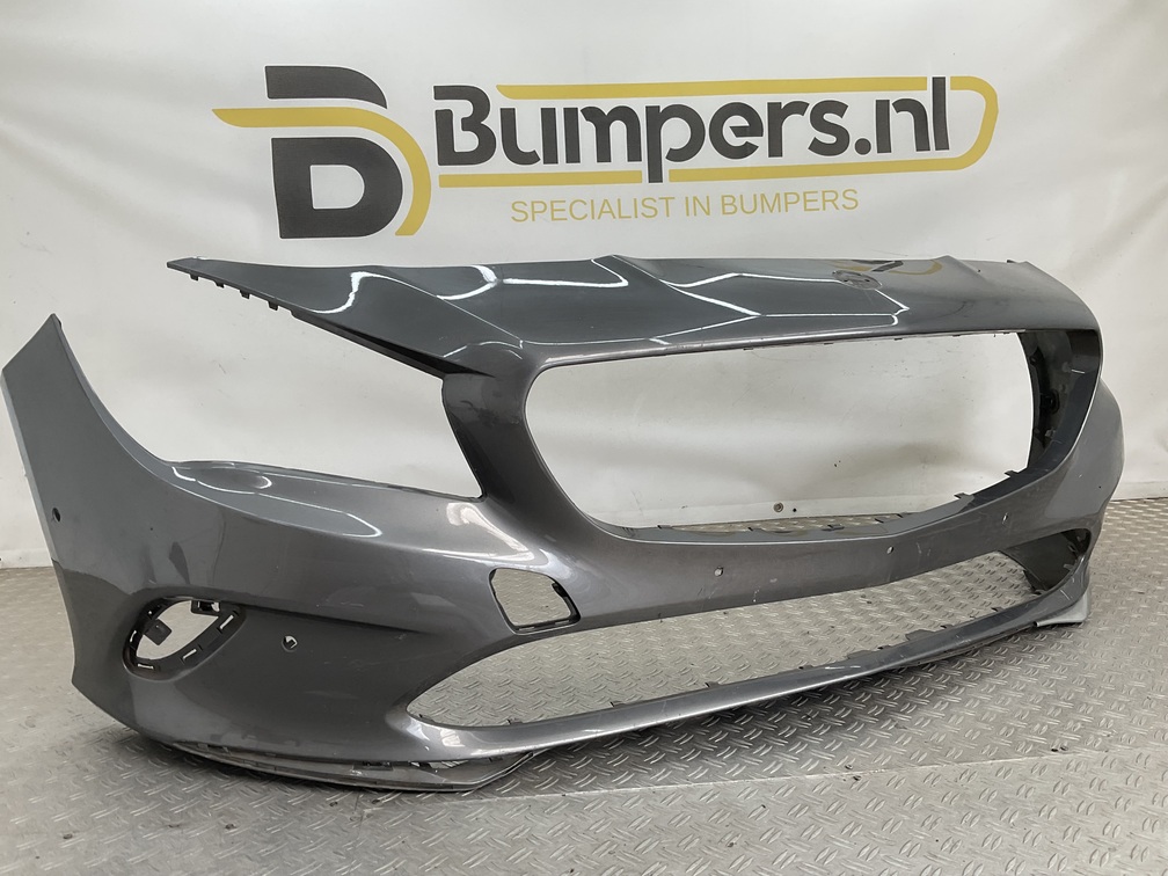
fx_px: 979
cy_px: 438
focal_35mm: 29
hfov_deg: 61.7
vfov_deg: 48.2
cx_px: 584
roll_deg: +1.6
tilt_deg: -8.8
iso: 16
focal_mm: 3
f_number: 1.8
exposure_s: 1/129
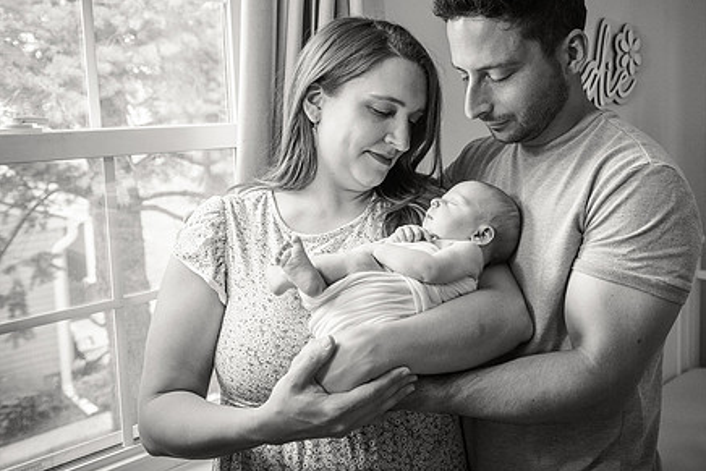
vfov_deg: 35.7
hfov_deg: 51.0
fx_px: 726
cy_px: 168
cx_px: 468
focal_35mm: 37
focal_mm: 27
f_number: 4
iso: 1250
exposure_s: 1/125
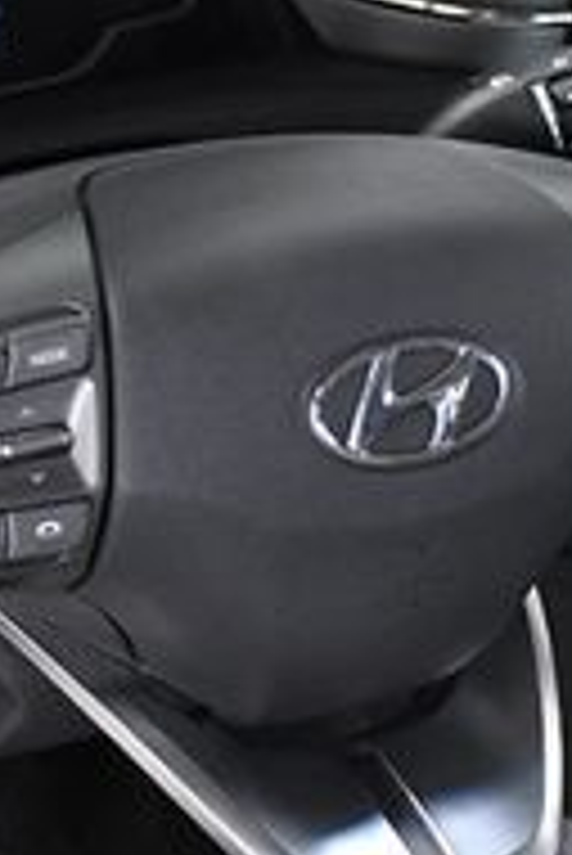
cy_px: 380
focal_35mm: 121
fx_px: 2878
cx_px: 599
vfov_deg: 16.9
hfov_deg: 11.2
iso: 2500
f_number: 3.5
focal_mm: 24
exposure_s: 1/400
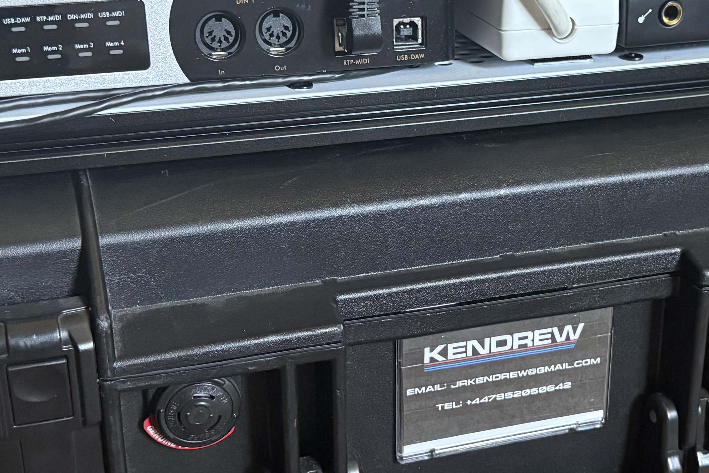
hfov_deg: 31.7
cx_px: 469
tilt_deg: -20.9
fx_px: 1241
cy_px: 209
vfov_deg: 21.6
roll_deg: -0.8
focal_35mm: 63
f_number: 1.78
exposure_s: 1/60
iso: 640
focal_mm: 6.76
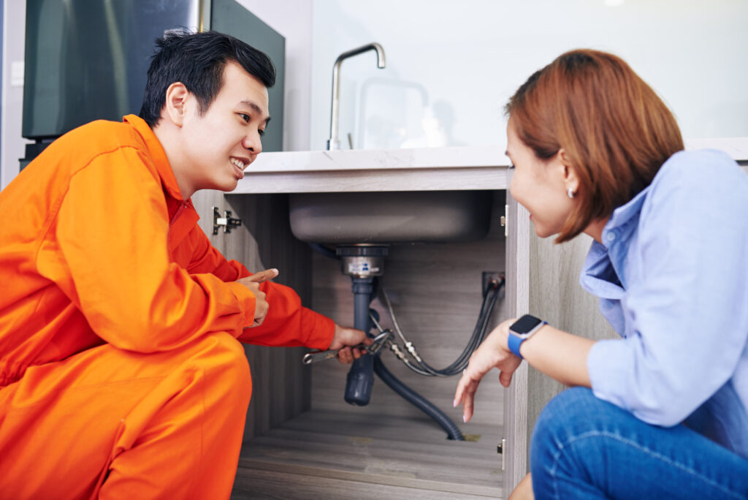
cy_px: 250
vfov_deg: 37.9
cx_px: 374
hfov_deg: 54.4
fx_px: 728
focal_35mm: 35
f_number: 2.5
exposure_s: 1/200
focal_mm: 35
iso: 125
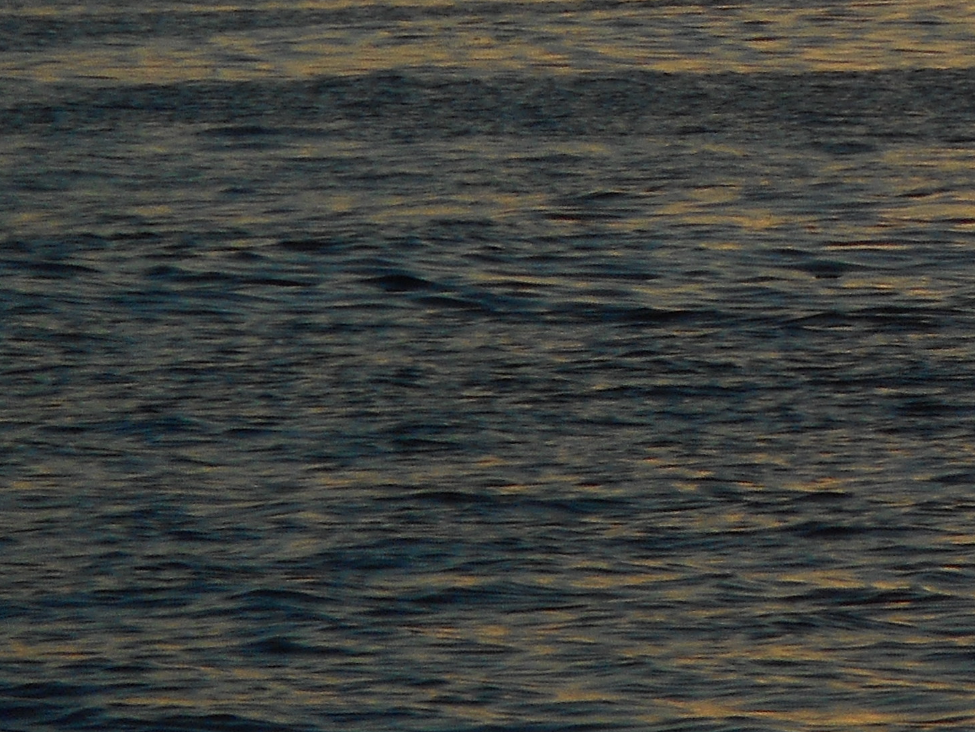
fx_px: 19971
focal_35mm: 709
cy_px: -183
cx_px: 1700
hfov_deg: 2.8
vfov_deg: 2.1
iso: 100
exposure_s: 1/250
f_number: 6.6
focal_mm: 36
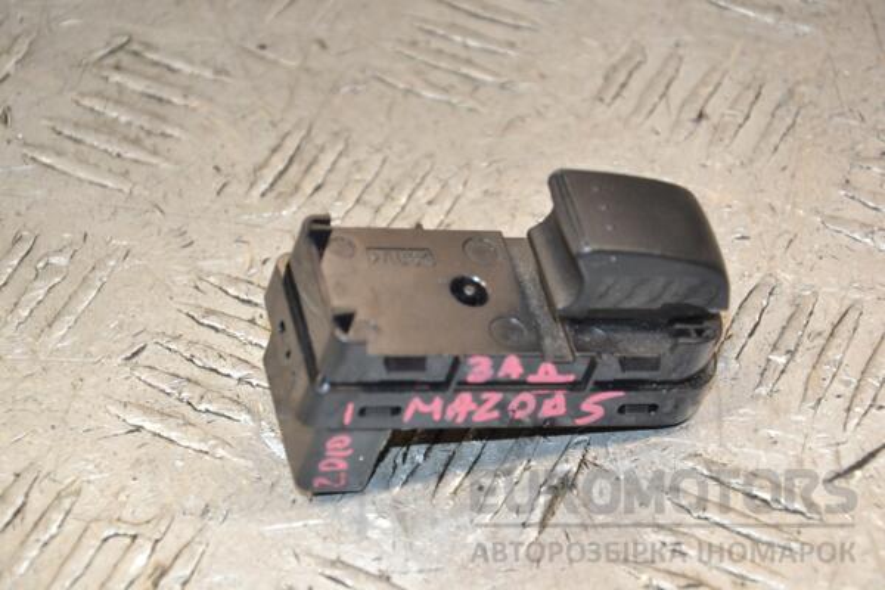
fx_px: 3392
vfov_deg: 9.9
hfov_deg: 14.9
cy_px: 295
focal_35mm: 138
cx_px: 442
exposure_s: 1/200
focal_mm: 92
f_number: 5.6
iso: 800
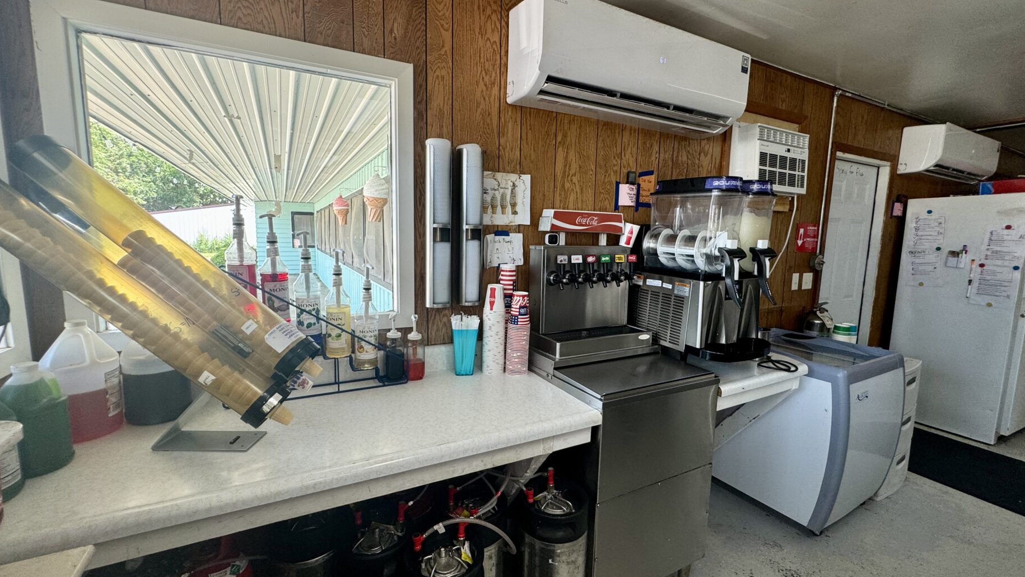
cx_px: 516
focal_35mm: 16
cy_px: 290
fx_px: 435
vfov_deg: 67.1
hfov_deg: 99.4
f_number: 2.2
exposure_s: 1/120
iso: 100
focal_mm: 2.22
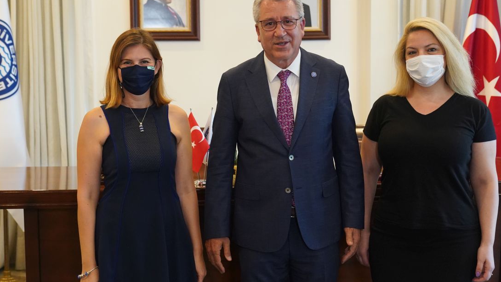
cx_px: 242
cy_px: 146
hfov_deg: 33.8
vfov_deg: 19.4
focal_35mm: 62
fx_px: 824
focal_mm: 43
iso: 5000
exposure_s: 1/200
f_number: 3.5
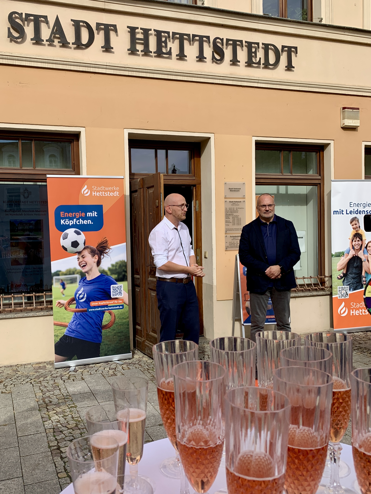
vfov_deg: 67.3
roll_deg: +2.3
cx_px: 186
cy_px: 247
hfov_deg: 53.1
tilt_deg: -1.1
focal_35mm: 26
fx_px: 372
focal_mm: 4.25
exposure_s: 1/1468
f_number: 1.8
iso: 25
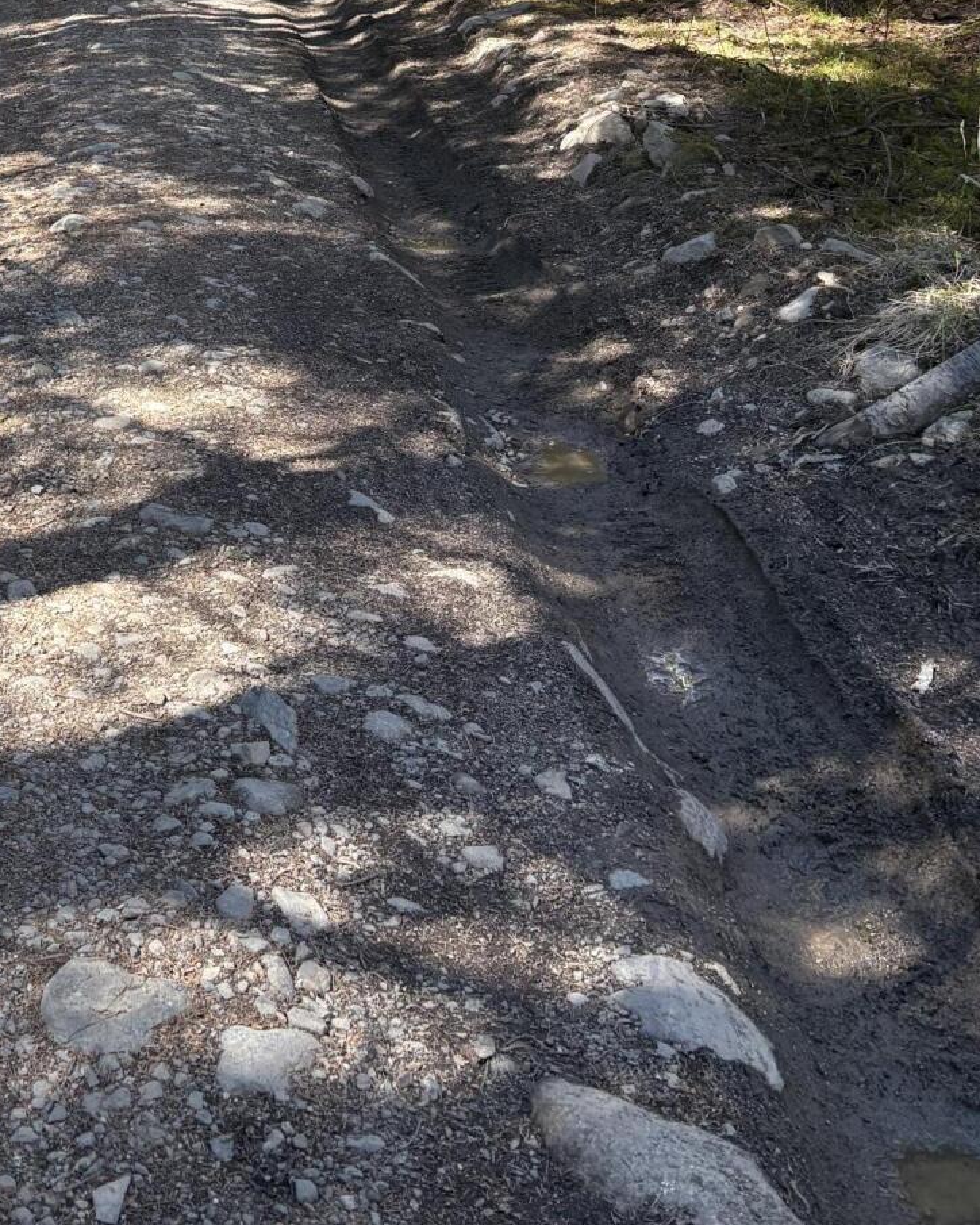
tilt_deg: -8.8
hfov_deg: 26.1
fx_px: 2030
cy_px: -19
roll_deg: +0.2
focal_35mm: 56
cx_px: 73
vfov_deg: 31.0
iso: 80
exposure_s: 1/191
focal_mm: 5.96
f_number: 1.6
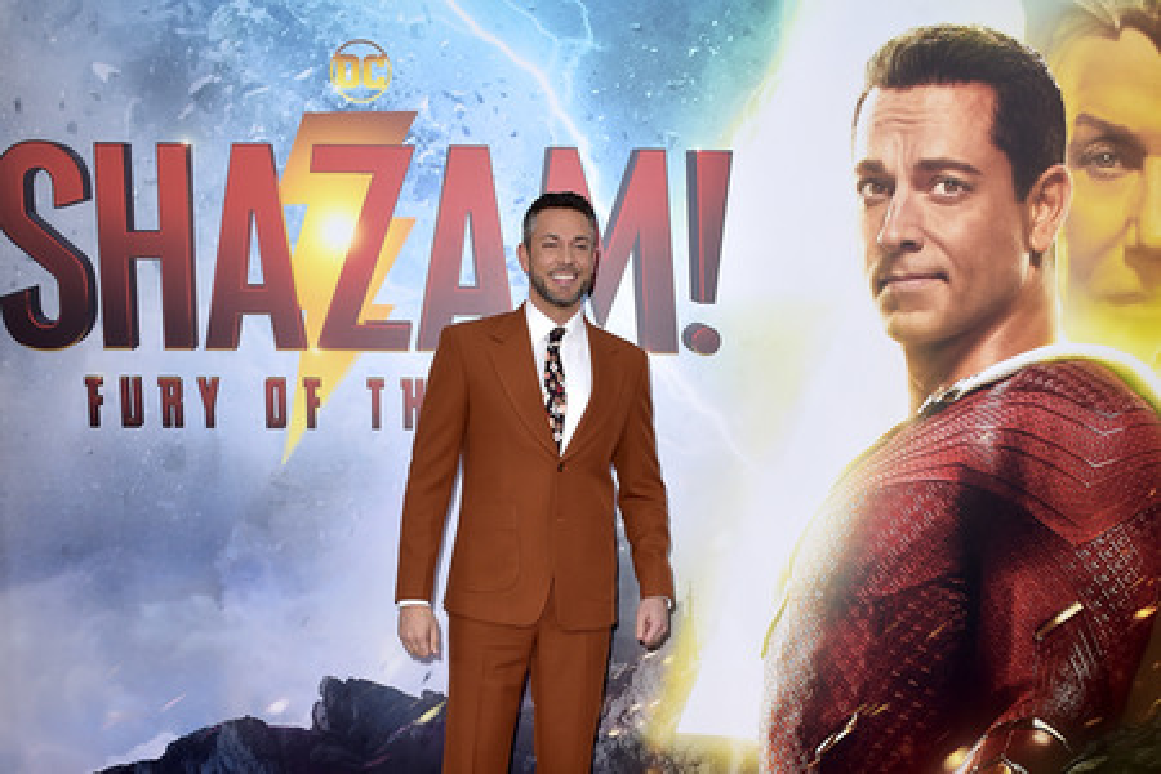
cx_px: 580
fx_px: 1032
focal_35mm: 32
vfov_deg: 41.1
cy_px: 387
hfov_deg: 58.7
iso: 400
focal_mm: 32
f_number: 6.3
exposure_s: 1/250
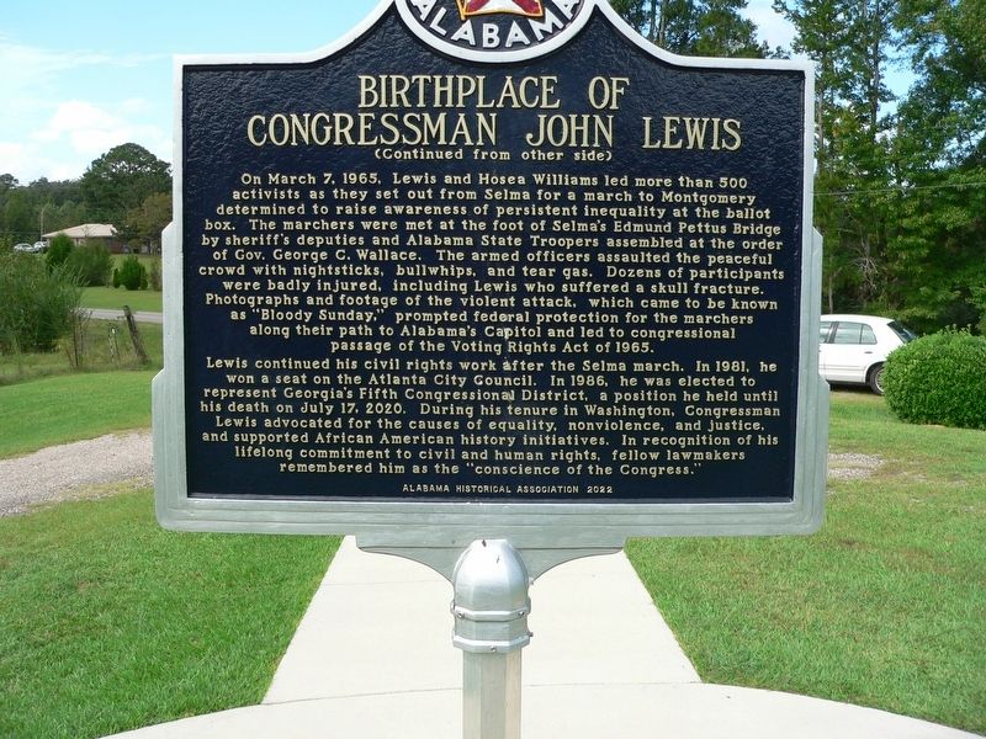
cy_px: 370
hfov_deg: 51.4
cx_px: 493
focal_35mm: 36
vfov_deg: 39.7
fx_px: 1025
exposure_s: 1/640
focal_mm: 6
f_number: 2.8
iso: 100
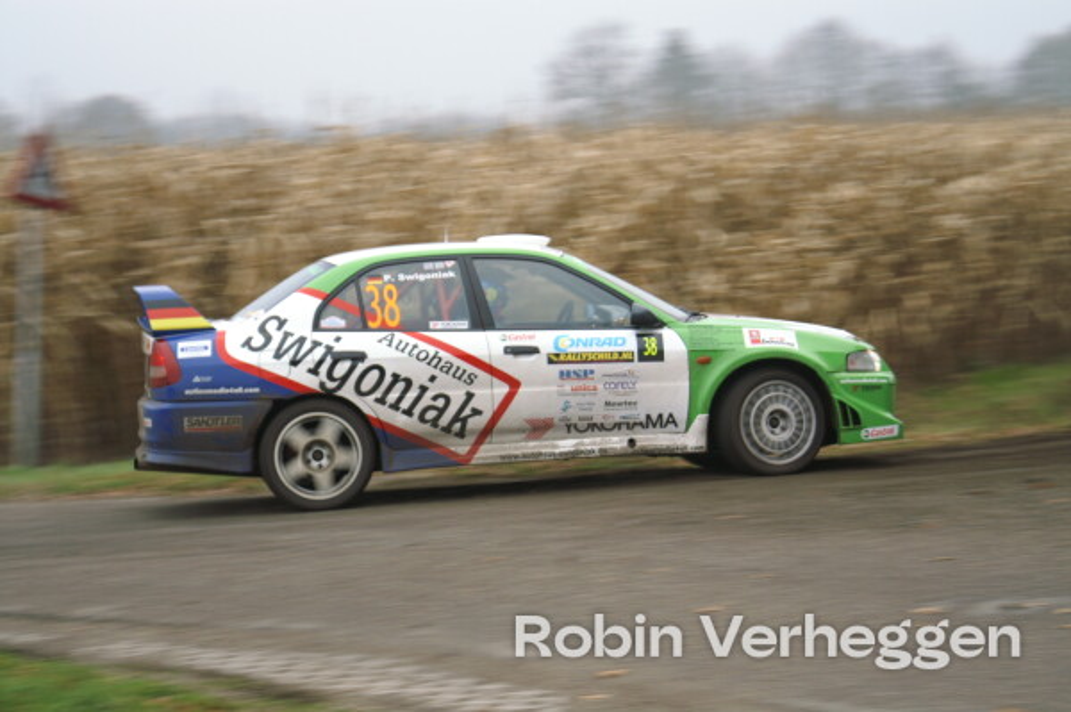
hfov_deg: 19.5
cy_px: 356
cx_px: 536
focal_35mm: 105
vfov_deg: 13.0
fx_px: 3121
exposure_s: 1/60
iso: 400
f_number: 5.6
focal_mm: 70
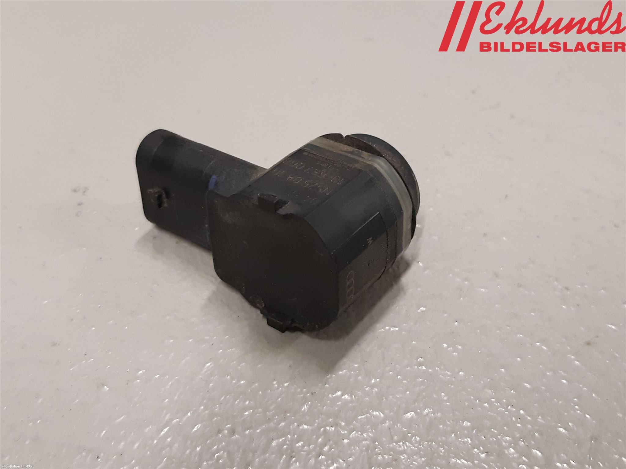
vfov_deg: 53.1
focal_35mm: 26
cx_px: 313
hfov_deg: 67.3
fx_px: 470
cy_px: 234
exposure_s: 1/50
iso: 200
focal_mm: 3.93
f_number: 1.7
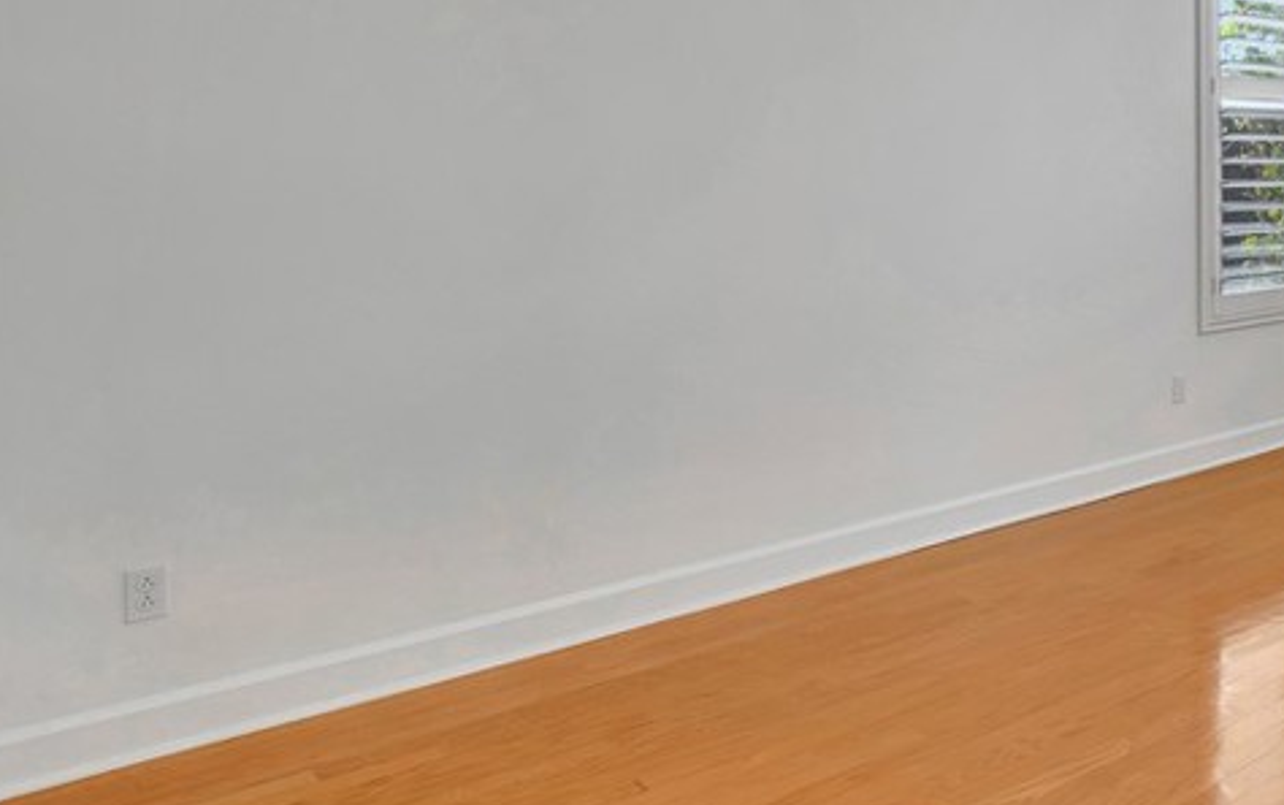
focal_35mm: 33
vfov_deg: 37.5
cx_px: 1281
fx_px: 1156
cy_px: 207
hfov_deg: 48.1
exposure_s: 1/30
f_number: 5.6
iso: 100
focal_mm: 10
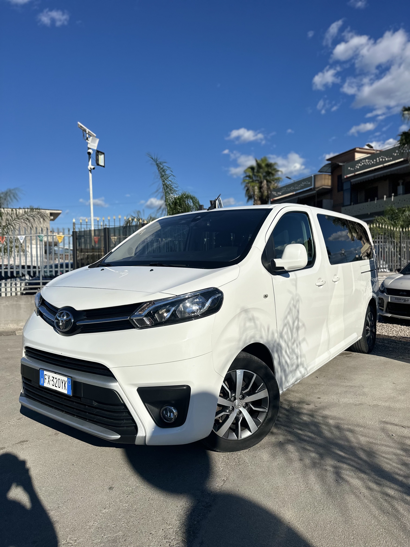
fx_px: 379
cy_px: 274
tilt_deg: -1.6
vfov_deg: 71.6
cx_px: 205
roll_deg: +1.3
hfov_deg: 56.8
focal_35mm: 24
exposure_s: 1/10753
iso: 80
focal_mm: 6.86
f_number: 1.78
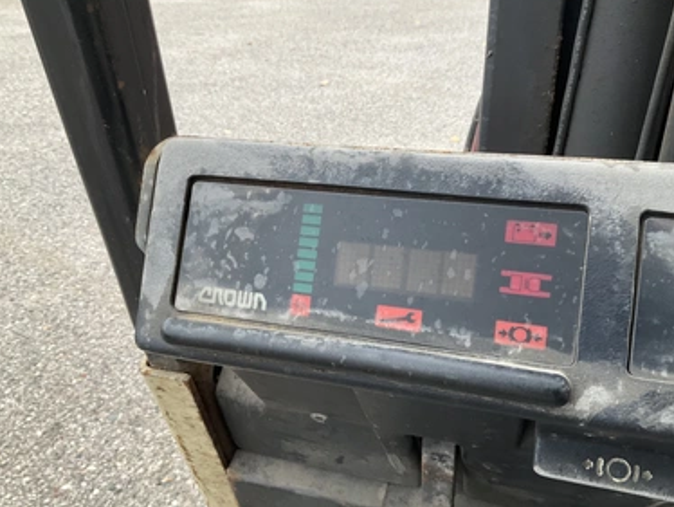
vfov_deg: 45.5
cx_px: 346
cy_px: 258
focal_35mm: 31
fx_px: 604
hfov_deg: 58.3
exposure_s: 1/99
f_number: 1.8
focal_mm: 3
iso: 64
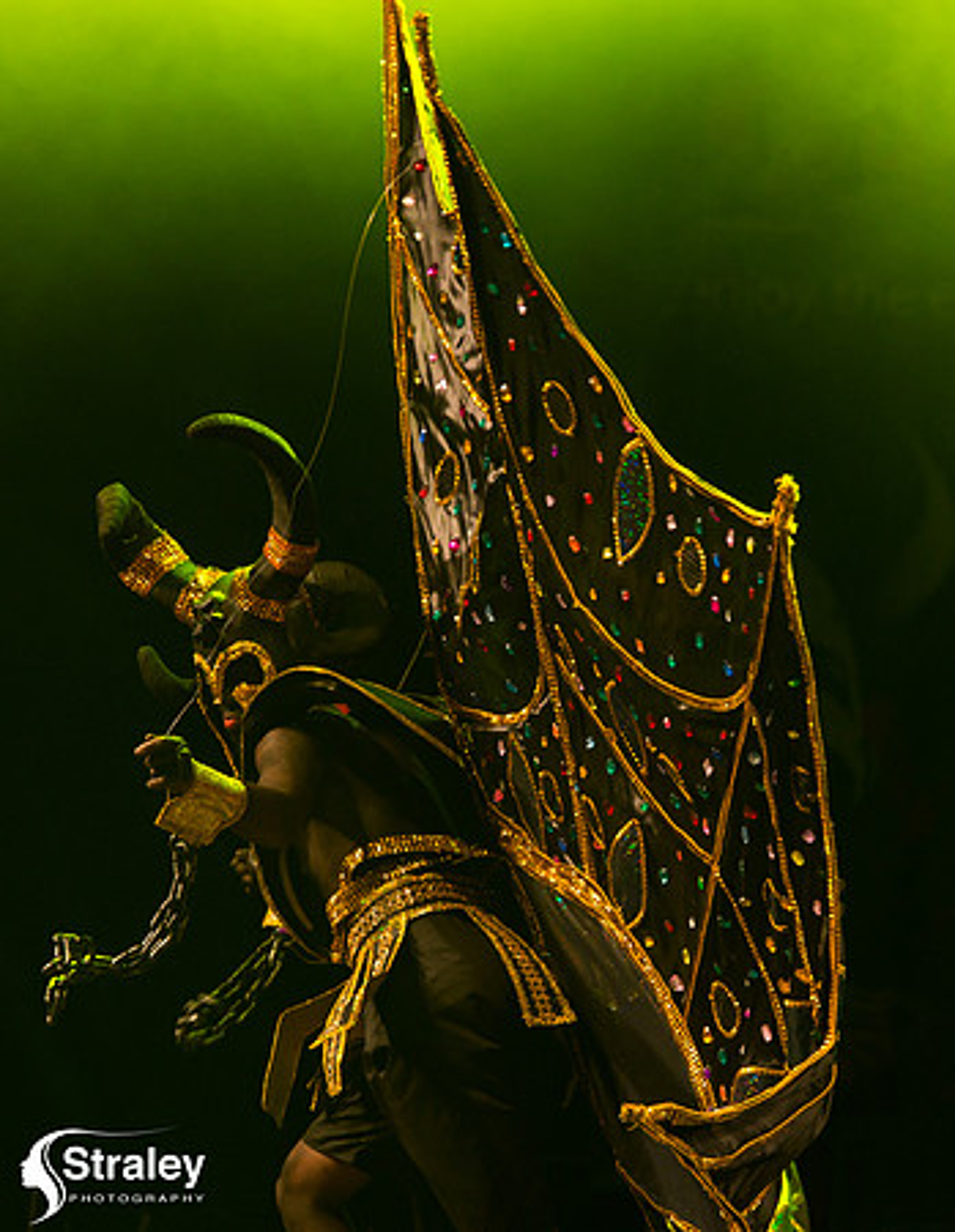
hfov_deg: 4.9
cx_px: 475
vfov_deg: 6.4
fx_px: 11062
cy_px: 737
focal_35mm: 307
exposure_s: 1/320
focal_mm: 180
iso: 2000
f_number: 5.6
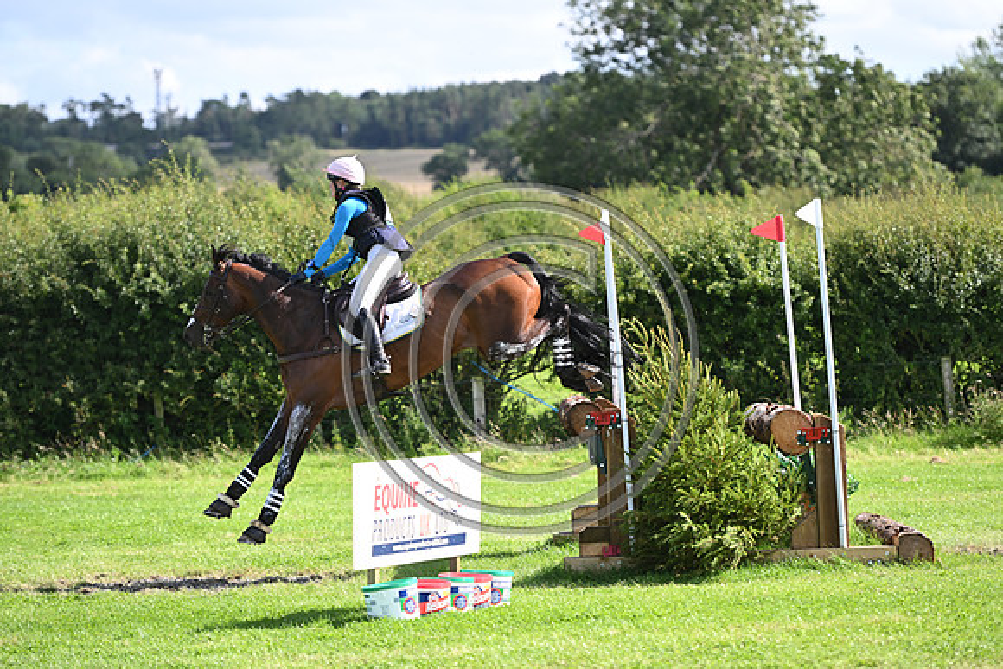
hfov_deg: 12.8
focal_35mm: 160
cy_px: 334
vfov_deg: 8.6
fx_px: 4459
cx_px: 502
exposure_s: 1/1250
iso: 280
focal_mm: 160
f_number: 3.5
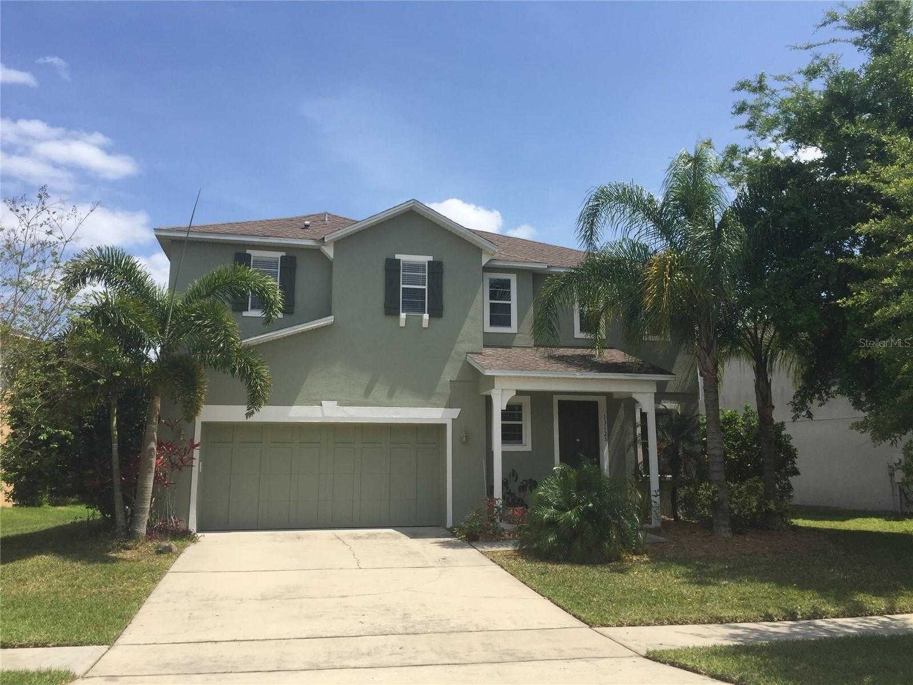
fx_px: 765
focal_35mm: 29
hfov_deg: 61.7
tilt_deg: +8.7
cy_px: 342
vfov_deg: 48.2
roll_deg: -1.3
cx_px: 456
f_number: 2.2
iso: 32
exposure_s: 1/2326
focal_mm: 4.15
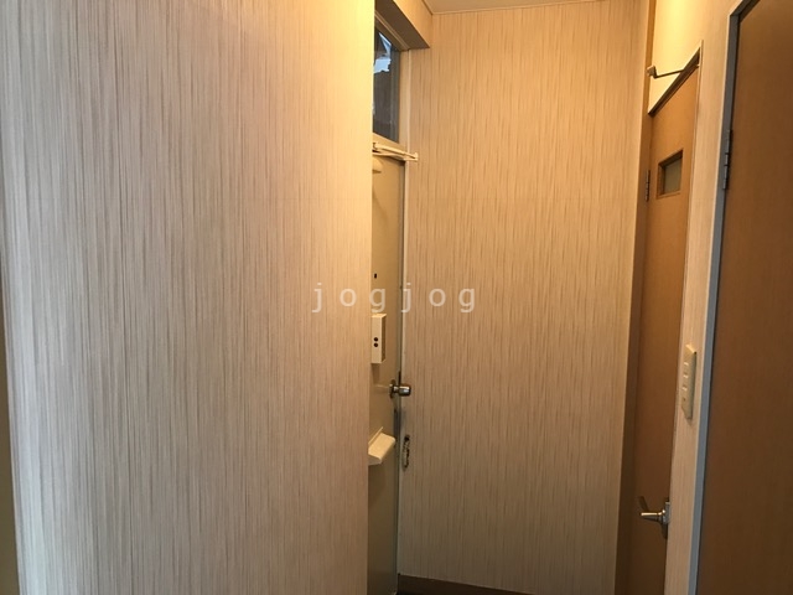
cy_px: 298
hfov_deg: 63.4
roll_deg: -1.5
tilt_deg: -5.1
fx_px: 641
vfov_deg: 49.7
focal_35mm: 28
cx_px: 396
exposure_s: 1/17
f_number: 1.8
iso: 40
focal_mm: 3.99
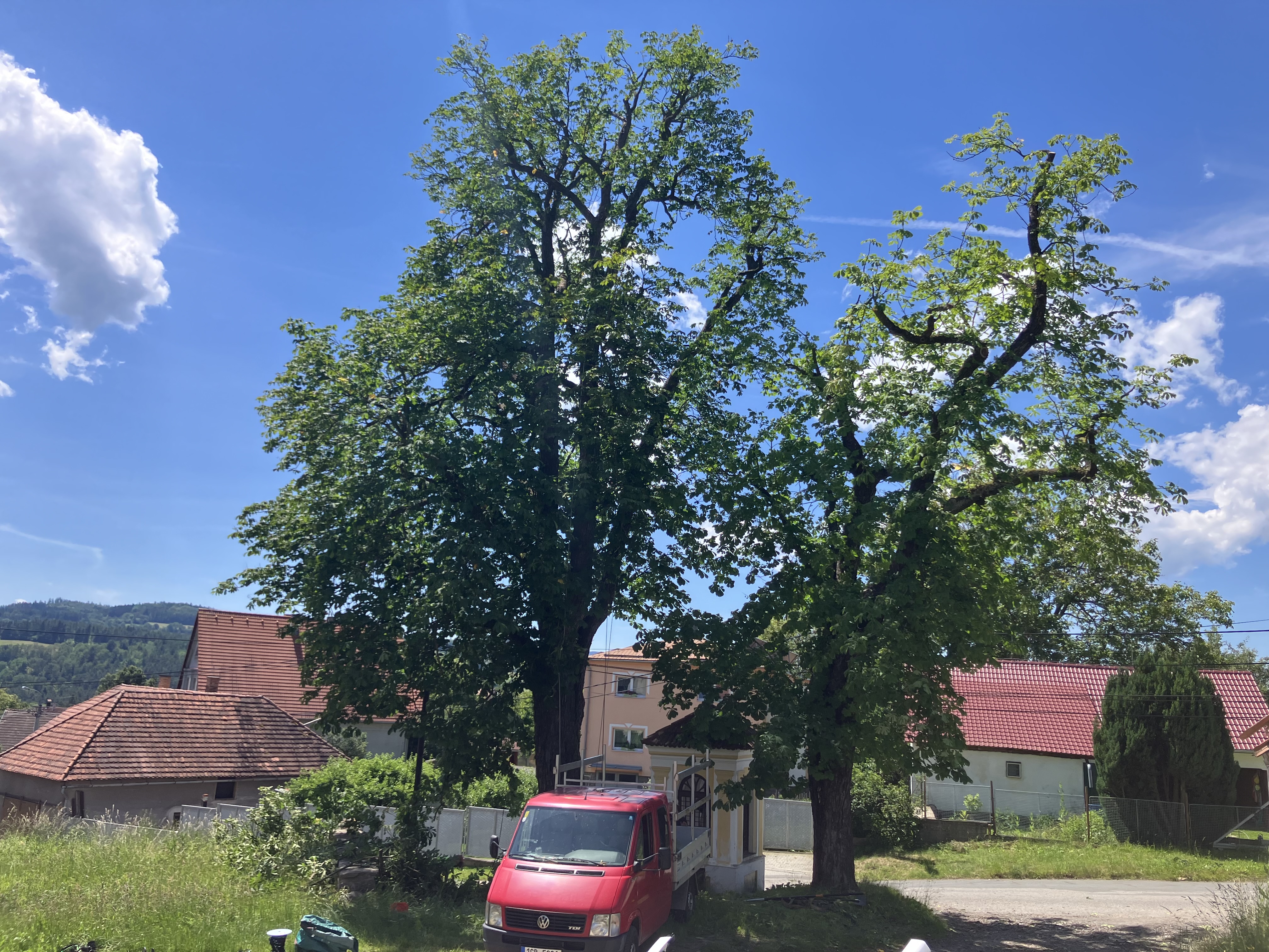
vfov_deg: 49.7
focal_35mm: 28
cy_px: 476
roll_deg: -4.7
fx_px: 1026
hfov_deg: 63.4
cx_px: 634
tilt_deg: +12.6
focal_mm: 3.99
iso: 32
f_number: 1.8
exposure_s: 1/972
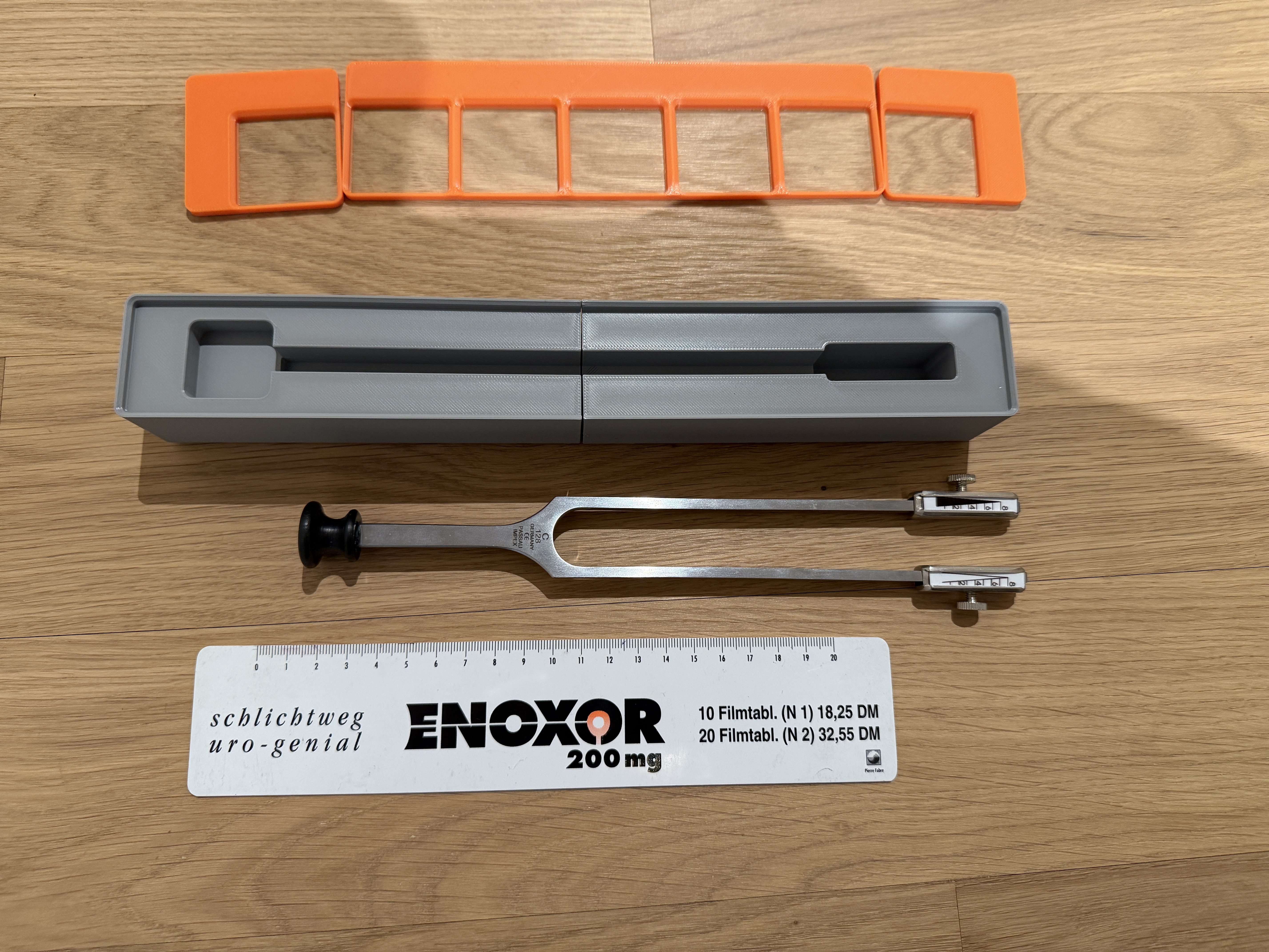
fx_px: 880
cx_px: 634
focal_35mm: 24
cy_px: 476
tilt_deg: -77.2
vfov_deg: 56.8
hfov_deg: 71.6
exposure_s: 1/50
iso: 250
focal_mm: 6.76
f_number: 1.78
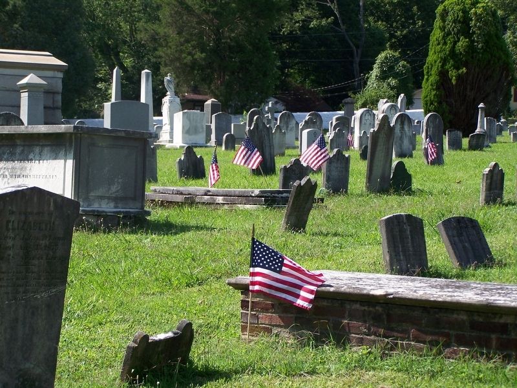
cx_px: 258
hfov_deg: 20.9
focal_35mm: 94
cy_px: 194
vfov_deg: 15.7
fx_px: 1404
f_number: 3.2
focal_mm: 15.6
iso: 64
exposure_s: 1/500
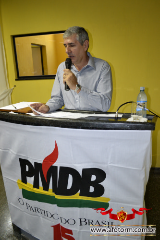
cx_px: 80
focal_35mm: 30
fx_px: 200
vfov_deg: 61.9
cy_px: 120
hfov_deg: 43.6
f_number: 3.8
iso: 1400
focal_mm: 20
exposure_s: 1/60
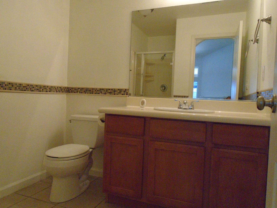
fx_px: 208
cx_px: 138
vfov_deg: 53.1
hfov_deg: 67.3
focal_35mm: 26
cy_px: 104
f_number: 3.2
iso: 800
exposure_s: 1/100
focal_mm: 4.6
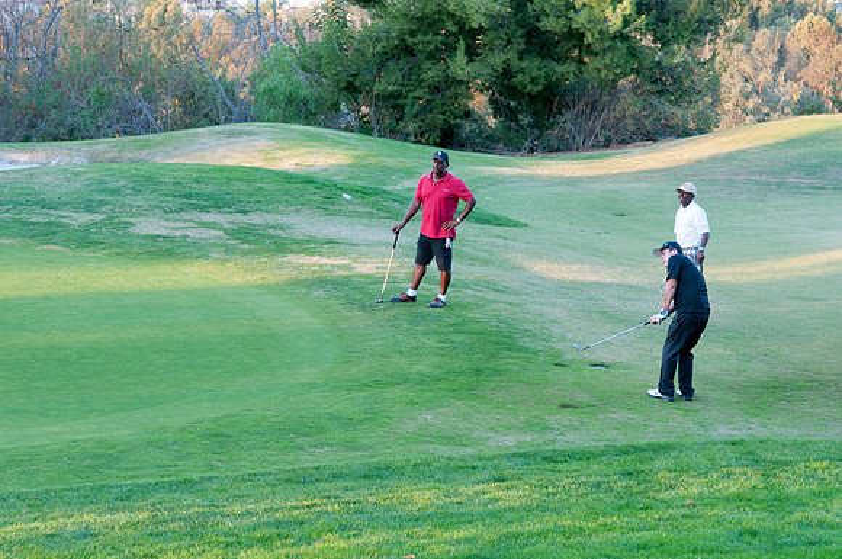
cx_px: 421
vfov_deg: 16.5
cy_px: 280
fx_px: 1927
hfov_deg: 24.6
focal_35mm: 82
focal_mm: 55
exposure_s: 1/125
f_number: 5.6
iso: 500
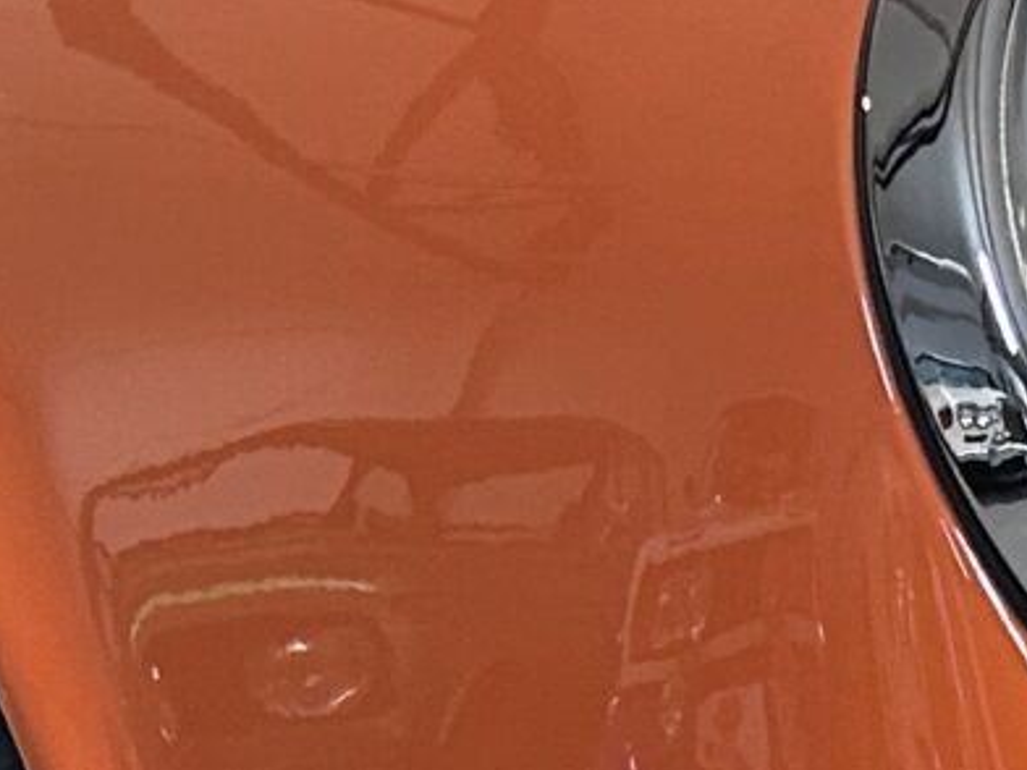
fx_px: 5044
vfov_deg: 8.6
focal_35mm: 170
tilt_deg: +2.2
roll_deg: -1.5
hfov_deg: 11.4
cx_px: 1208
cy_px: 914
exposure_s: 1/50
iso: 250
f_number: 1.5
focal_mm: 5.7
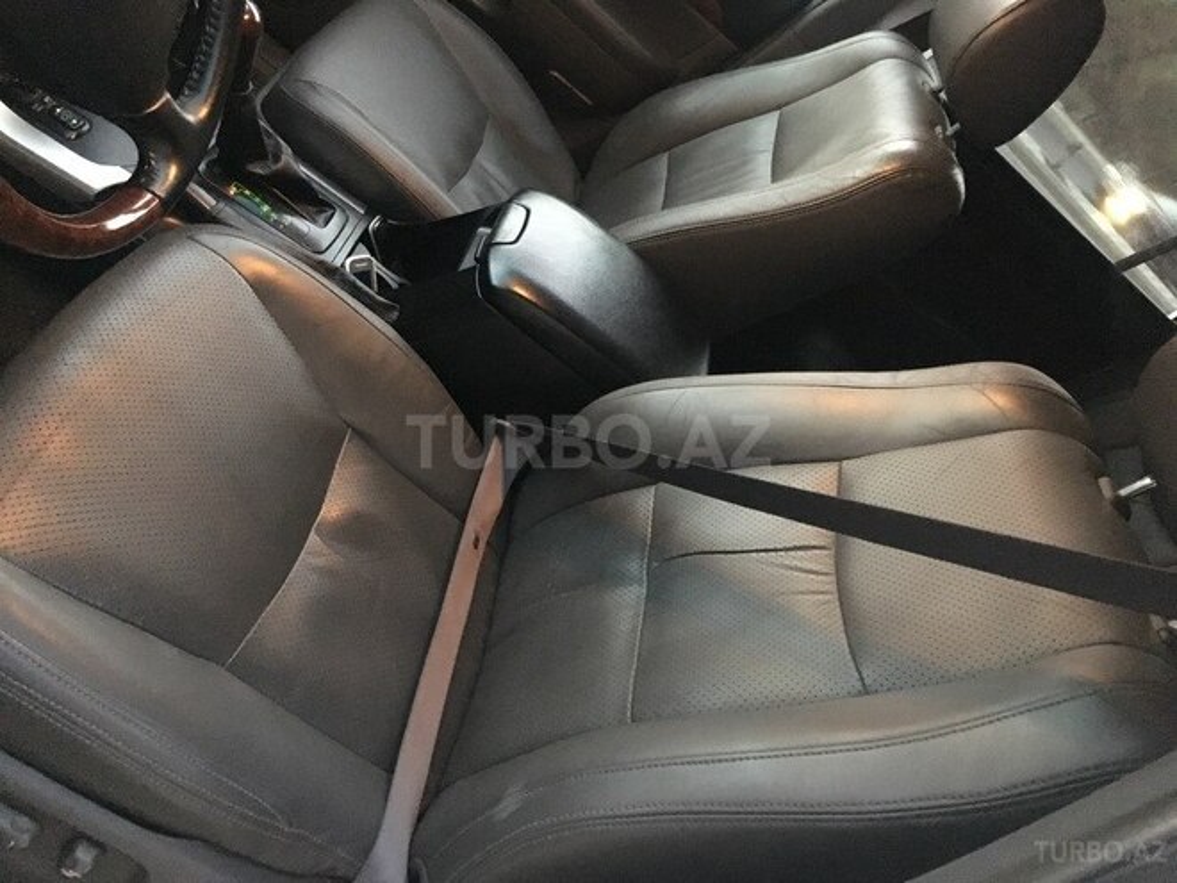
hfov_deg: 61.7
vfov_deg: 48.2
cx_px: 588
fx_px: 986
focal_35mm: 29
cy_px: 442
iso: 800
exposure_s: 1/17
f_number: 2.2
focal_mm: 4.15
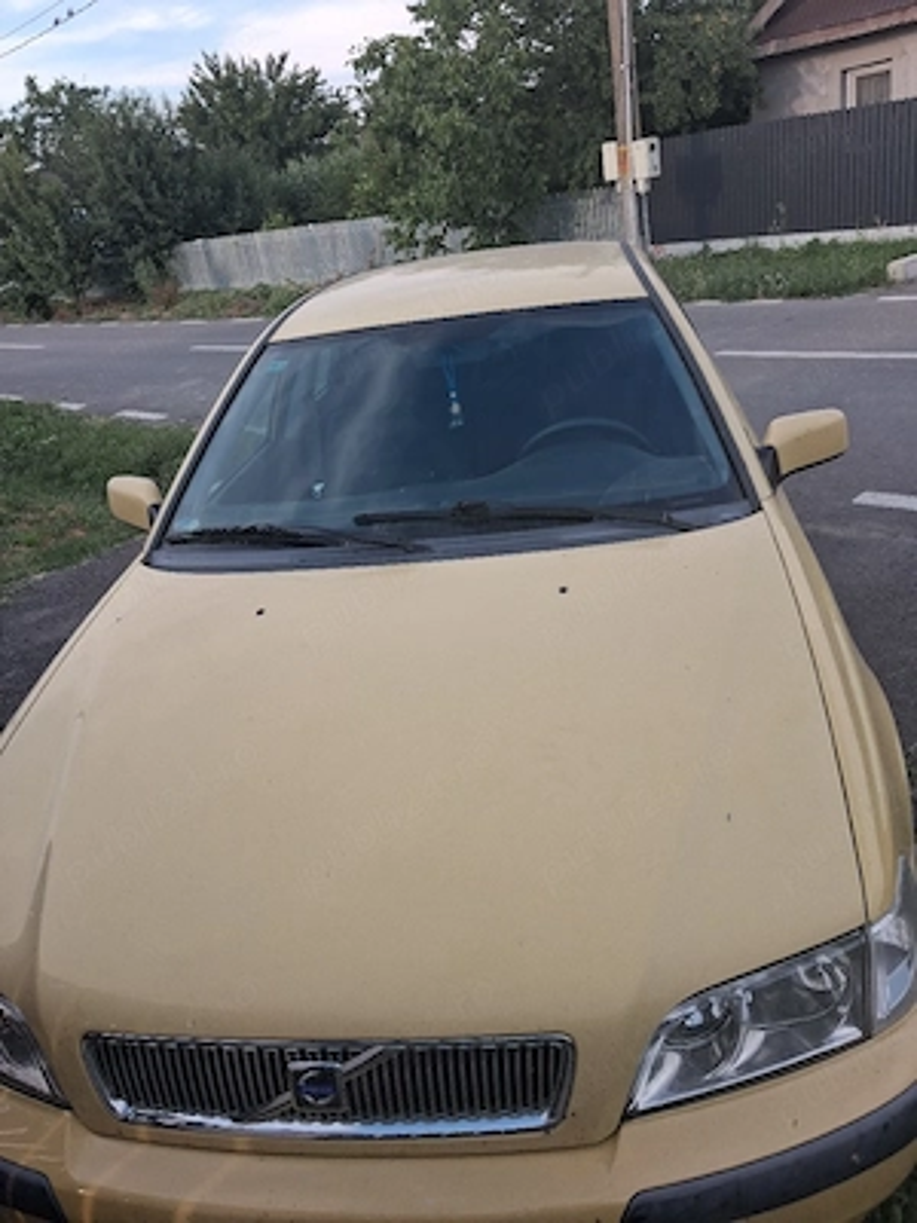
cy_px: 612
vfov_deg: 65.3
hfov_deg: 51.4
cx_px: 458
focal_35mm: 27
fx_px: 954
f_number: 1.8
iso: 25
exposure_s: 1/141
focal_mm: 4
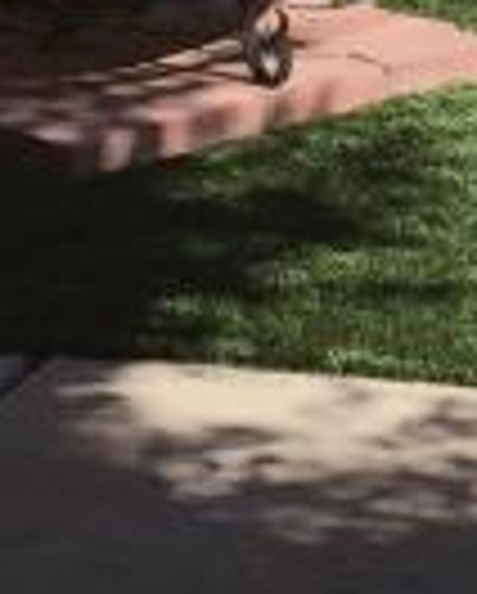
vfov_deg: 8.6
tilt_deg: -8.2
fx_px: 3856
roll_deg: -1.5
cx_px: 1174
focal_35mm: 219
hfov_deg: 6.7
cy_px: -333
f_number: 2.2
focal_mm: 4.15
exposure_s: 1/1883
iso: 32
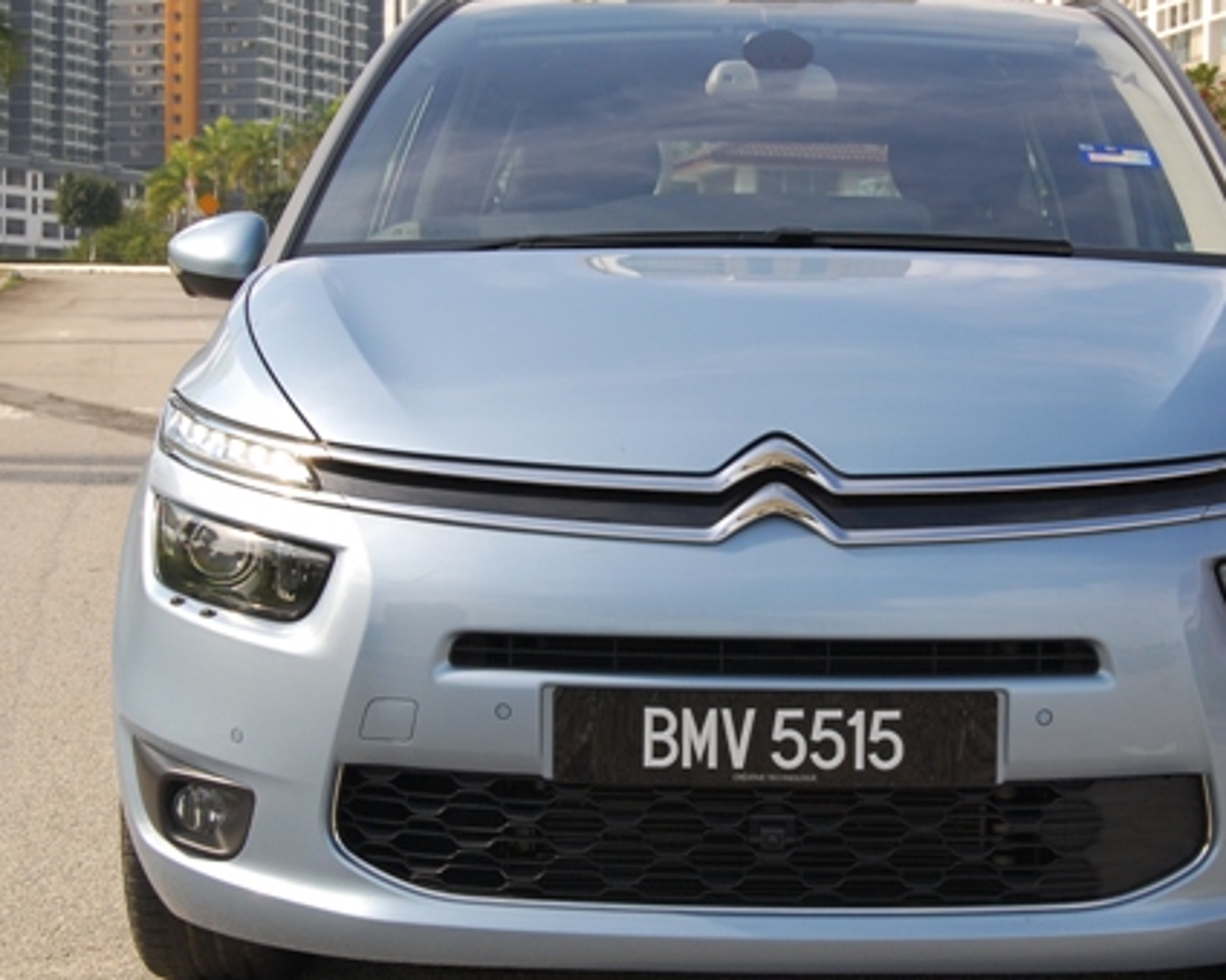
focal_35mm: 76
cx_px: 765
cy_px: 474
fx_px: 2757
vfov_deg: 20.2
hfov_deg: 25.0
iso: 400
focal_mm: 38
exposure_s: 1/500
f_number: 5.6
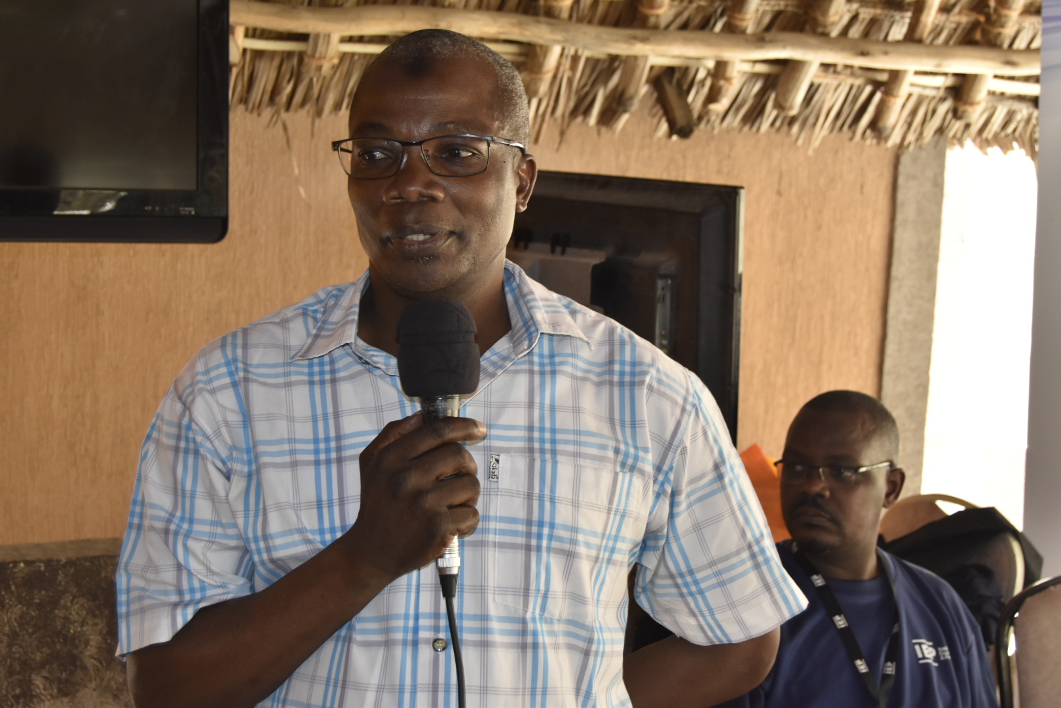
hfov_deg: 33.4
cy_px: 354
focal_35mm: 60
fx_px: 1768
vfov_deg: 22.6
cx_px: 530
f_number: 5.6
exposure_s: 1/125
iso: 800
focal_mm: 40
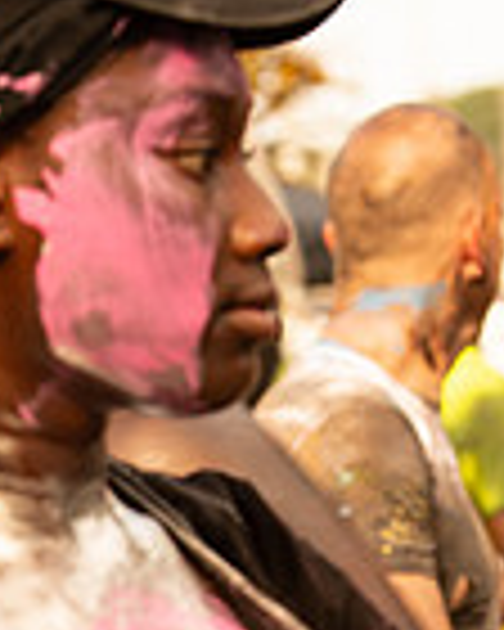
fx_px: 4829
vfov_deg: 7.4
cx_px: 173
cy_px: 819
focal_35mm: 259
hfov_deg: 6.0
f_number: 5.6
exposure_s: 1/160
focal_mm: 86
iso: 100
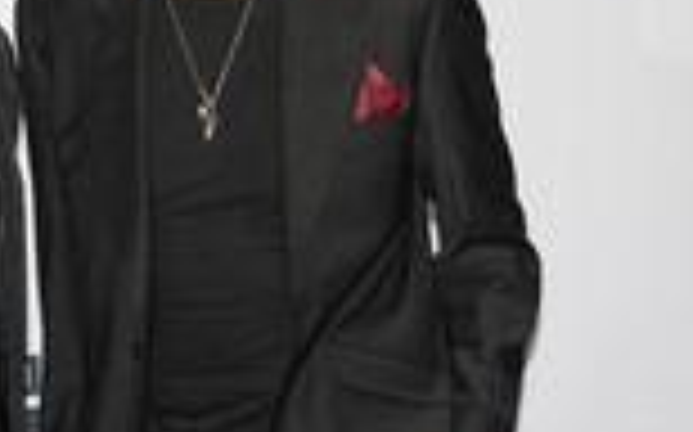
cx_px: 133
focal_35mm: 131
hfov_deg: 15.8
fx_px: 2472
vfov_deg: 10.0
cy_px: 243
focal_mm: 44
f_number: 5.6
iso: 640
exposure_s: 1/100
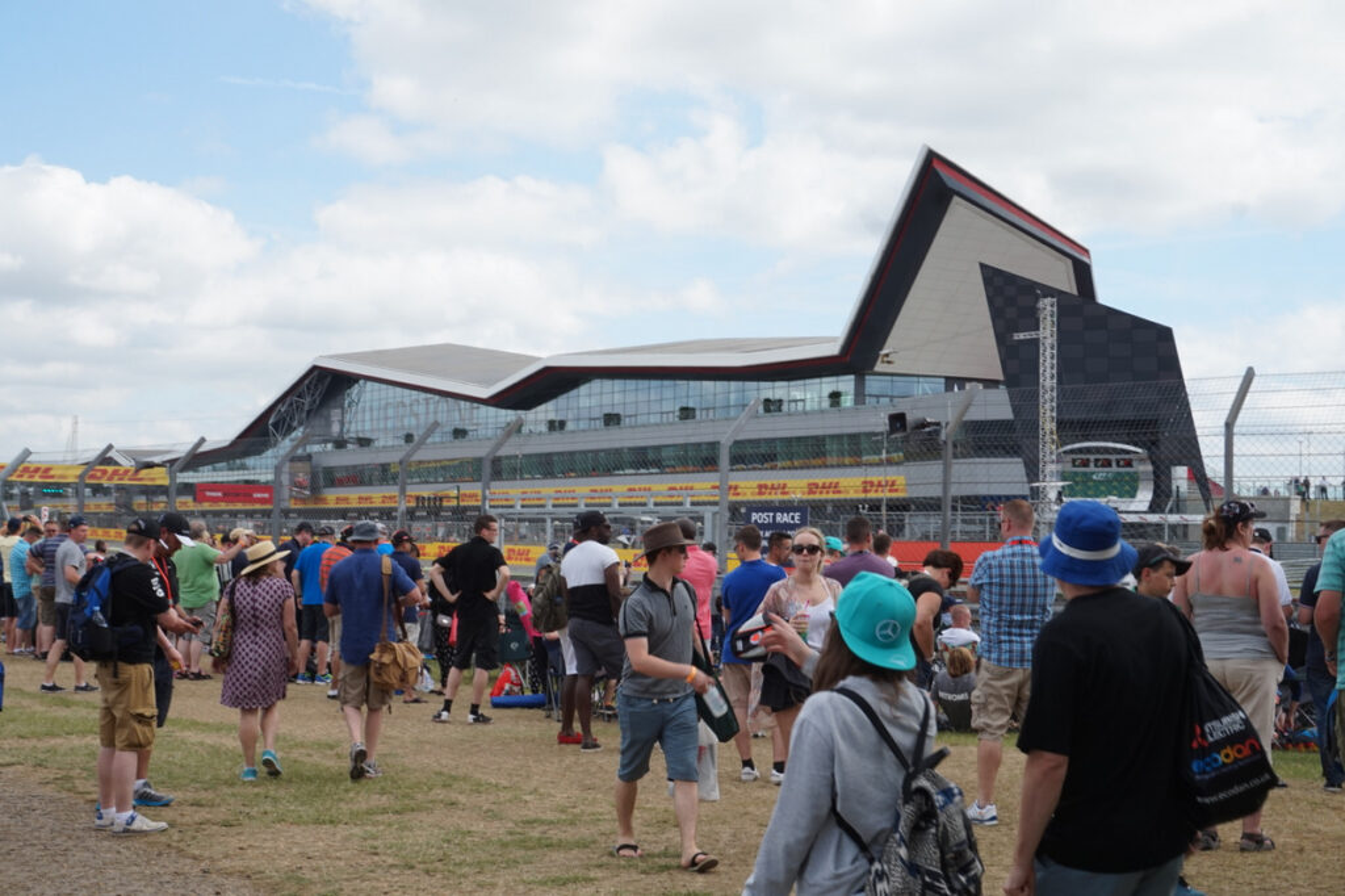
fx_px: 1961
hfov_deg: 37.9
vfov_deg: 25.7
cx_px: 672
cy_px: 448
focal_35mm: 52
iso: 100
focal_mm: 35
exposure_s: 1/100
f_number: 11
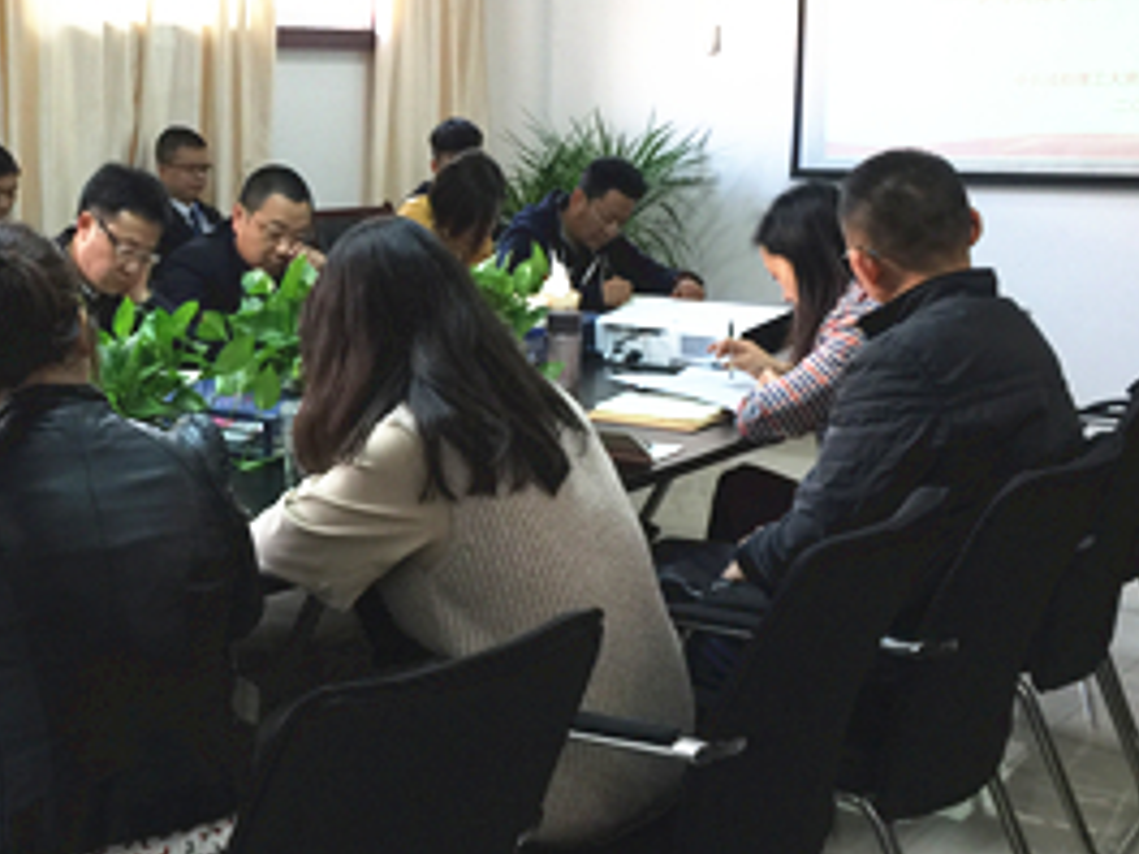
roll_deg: -0.5
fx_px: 1810
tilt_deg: -7.4
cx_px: 259
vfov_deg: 26.5
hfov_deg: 34.1
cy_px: 356
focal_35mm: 55
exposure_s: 1/17
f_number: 2.2
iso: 64
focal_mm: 4.15
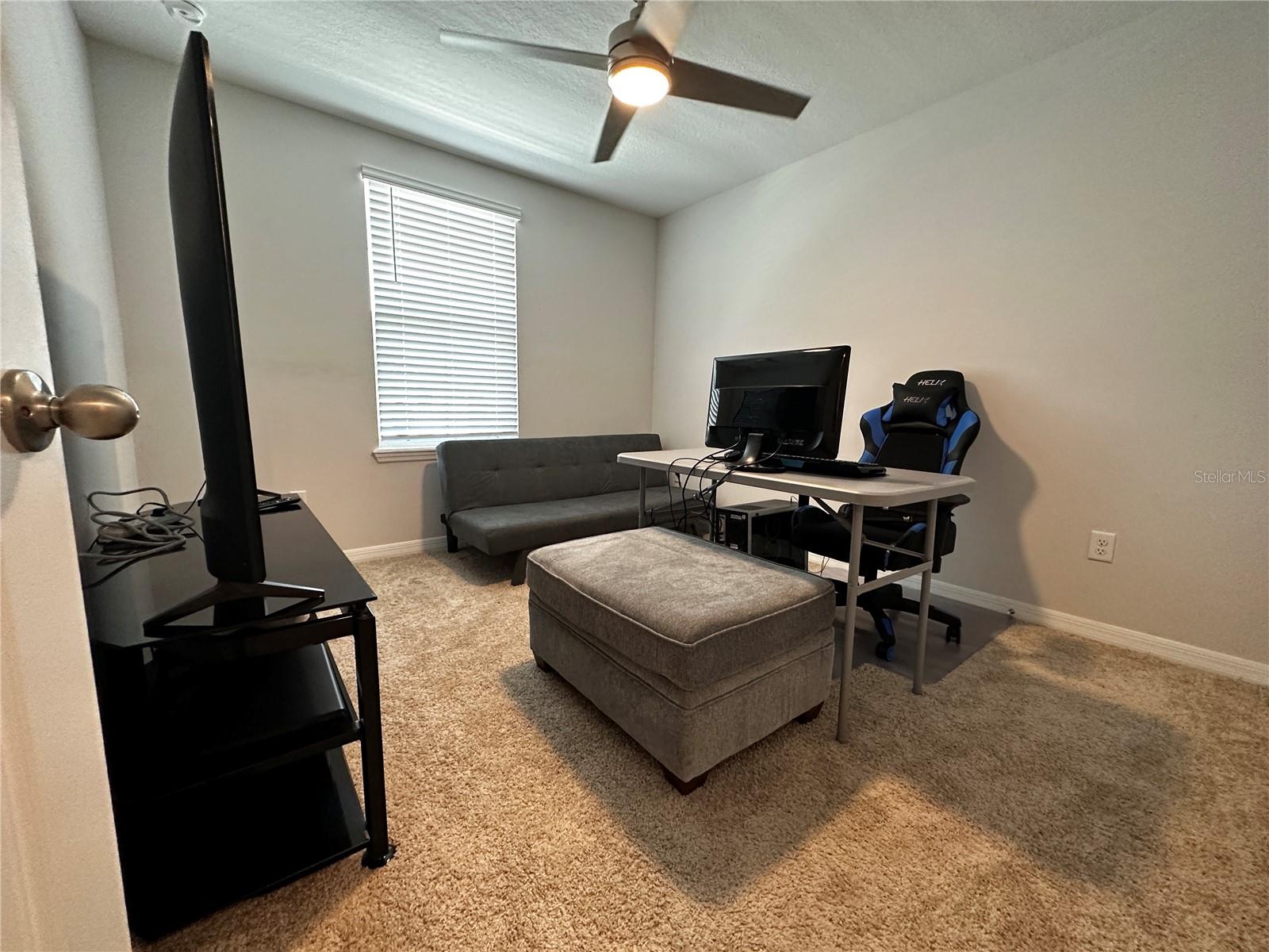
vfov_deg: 85.7
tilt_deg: -8.0
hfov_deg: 102.1
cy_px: 476
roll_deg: -0.6
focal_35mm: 14
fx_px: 513
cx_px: 634
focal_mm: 2.22
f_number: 2.2
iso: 320
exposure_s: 1/60
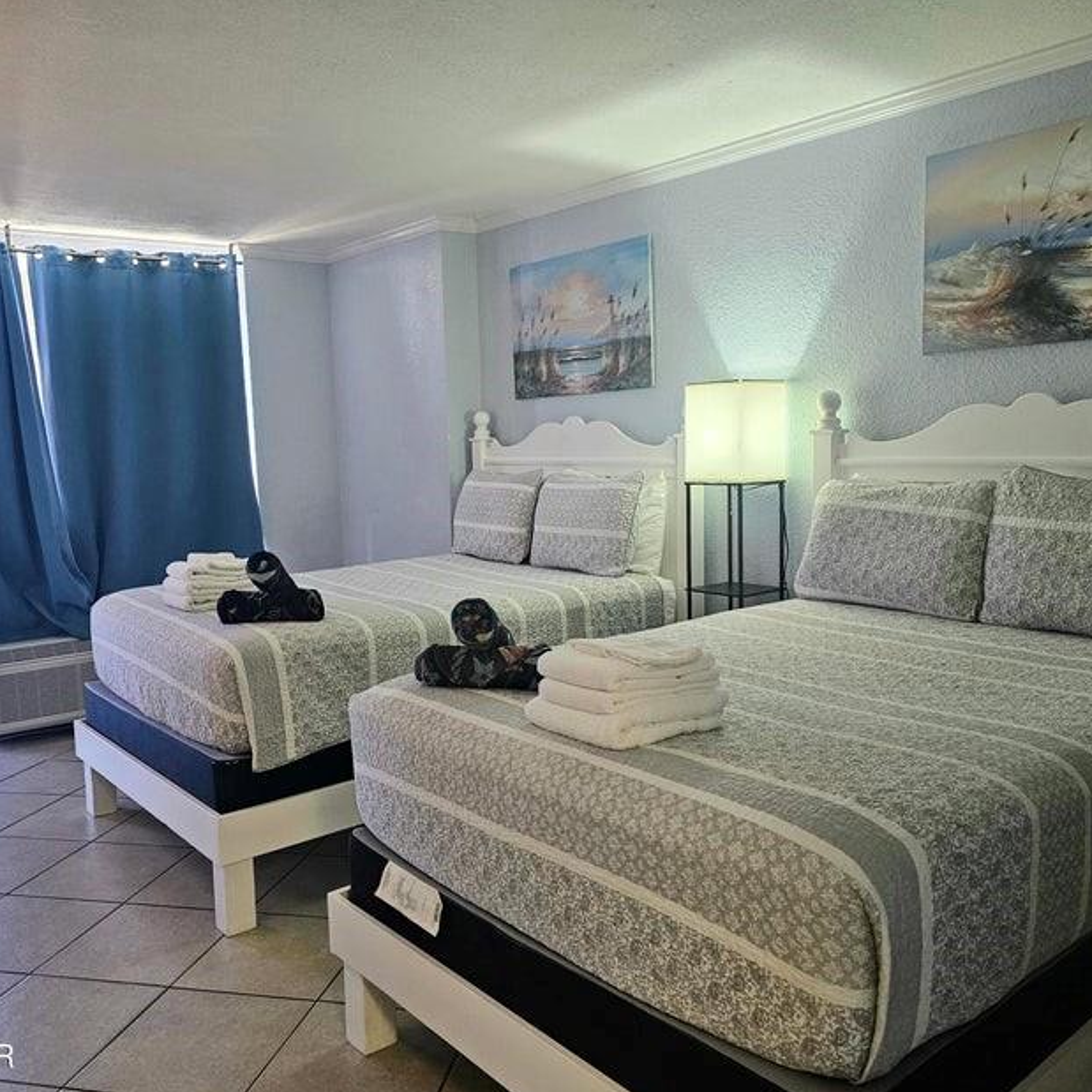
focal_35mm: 28
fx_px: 999
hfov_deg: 57.3
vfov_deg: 57.3
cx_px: 553
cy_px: 543
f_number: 1.7
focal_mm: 6.3
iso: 500
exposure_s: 1/120
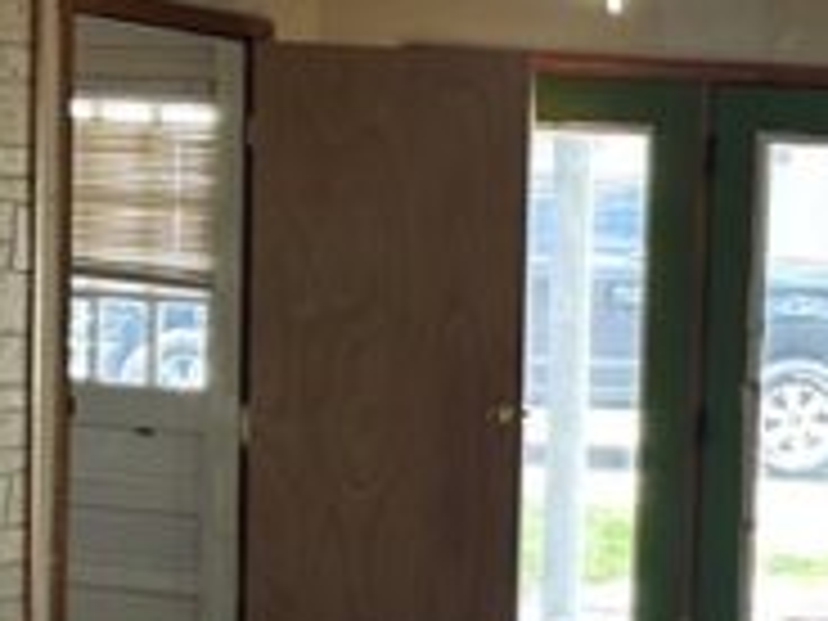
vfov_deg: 13.0
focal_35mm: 113
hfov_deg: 16.3
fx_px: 2703
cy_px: 522
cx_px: 1134
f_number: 1.5
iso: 100
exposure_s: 1/121
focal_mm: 5.7
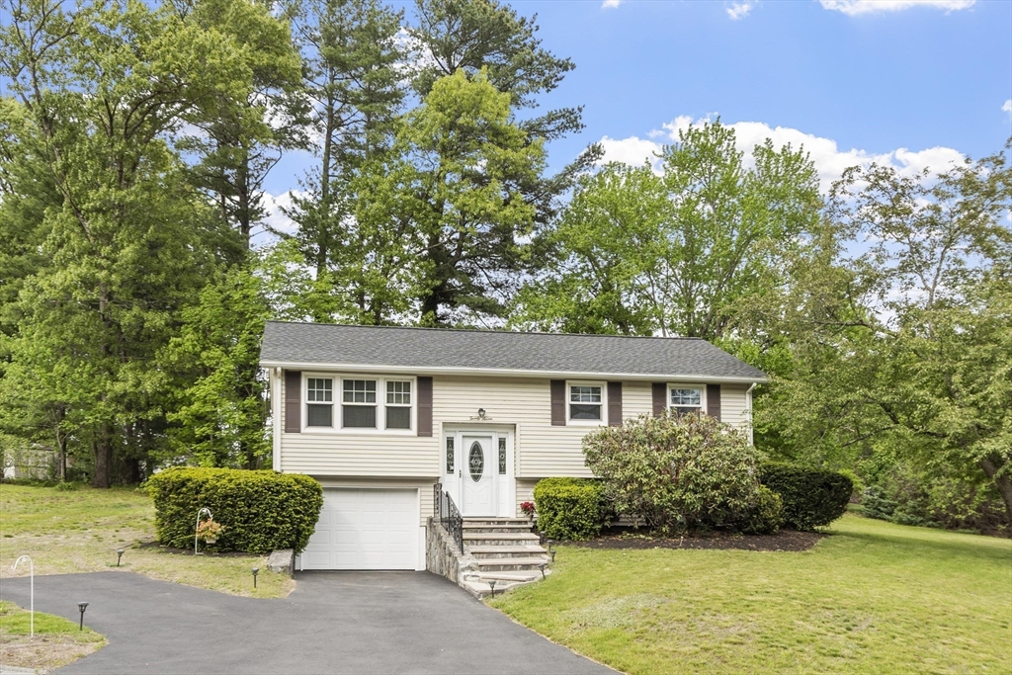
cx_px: 506
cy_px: 338
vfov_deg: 40.0
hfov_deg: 57.2
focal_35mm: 33
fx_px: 928
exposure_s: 1/125
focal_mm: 22
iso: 250
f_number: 8
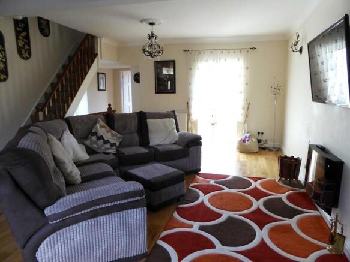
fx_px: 253
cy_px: 131
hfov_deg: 69.4
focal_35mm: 25
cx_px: 175
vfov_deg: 54.9
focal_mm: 4.3
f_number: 3.3
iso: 200
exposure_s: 1/60
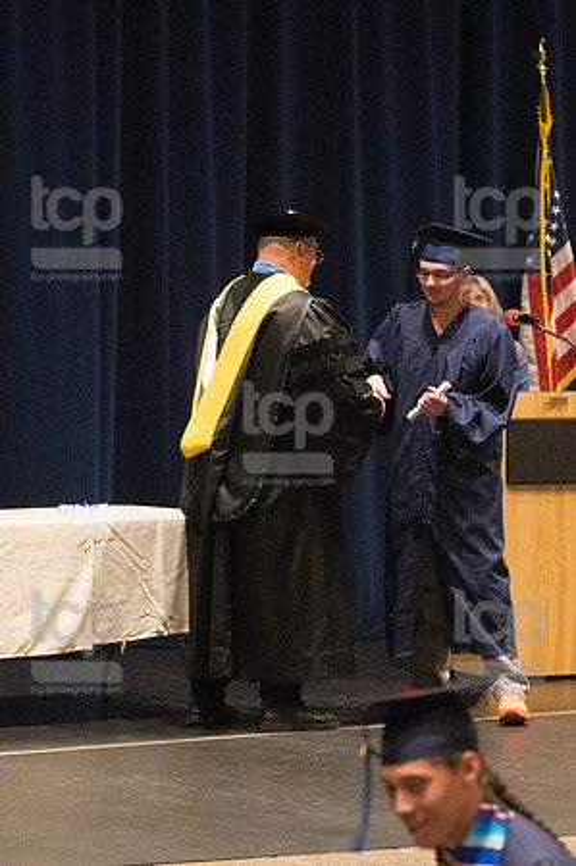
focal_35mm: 202
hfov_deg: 6.8
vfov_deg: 10.2
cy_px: 433
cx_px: 288
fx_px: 4859
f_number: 4.5
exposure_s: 1/250
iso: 8000
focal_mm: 135
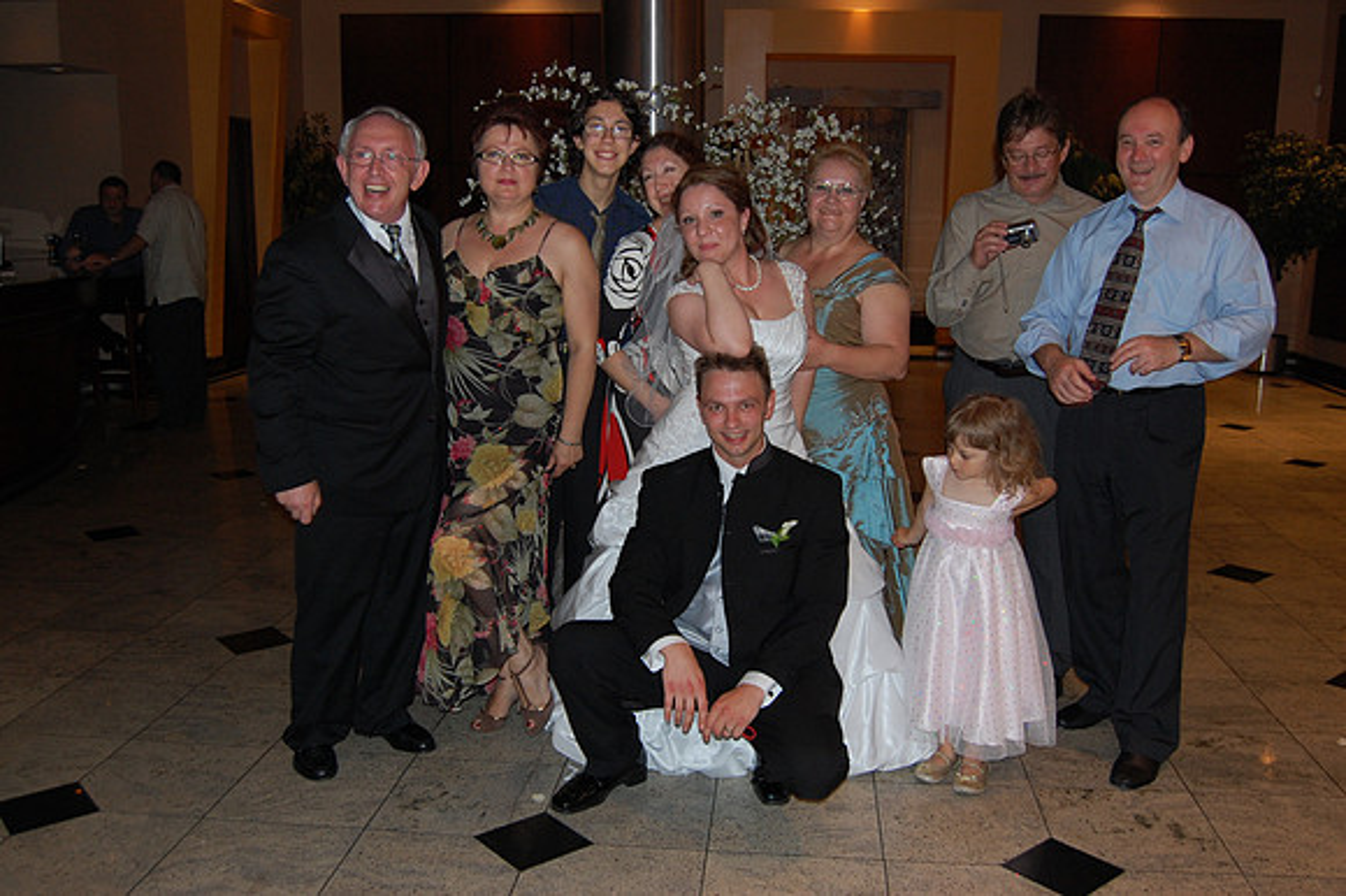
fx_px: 1233
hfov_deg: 57.3
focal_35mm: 33
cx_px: 673
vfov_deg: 39.9
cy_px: 448
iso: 400
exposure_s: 1/60
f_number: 3.8
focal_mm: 22
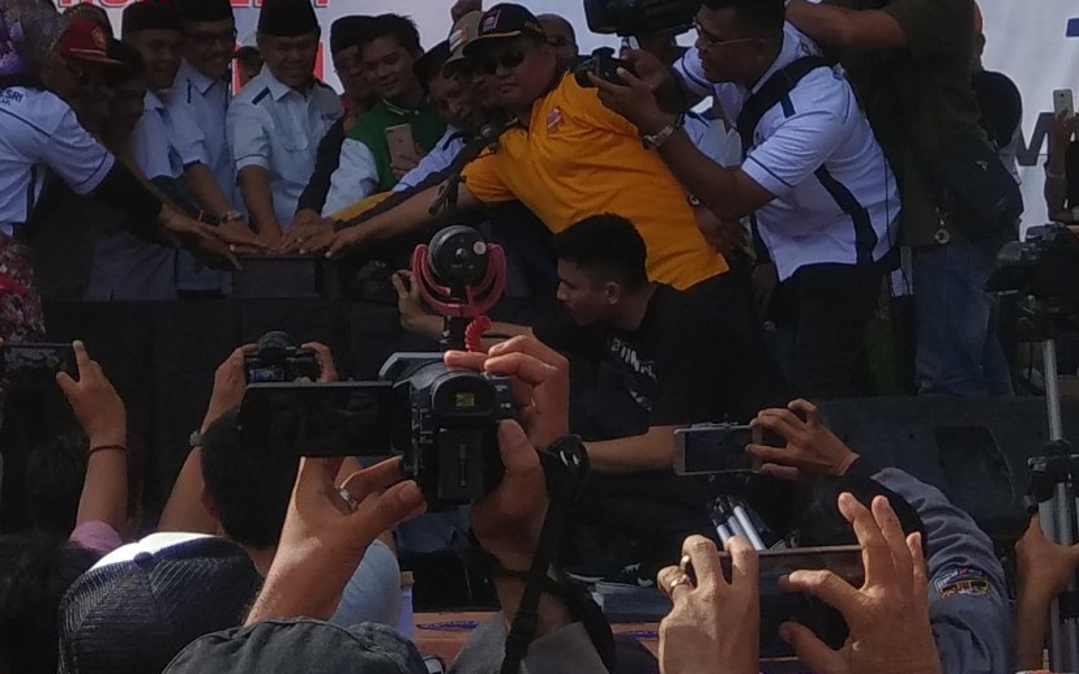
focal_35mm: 63
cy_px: 12
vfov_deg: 20.0
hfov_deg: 32.5
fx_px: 1853
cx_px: 501
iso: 100
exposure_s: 1/897
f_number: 2
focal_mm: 3.57
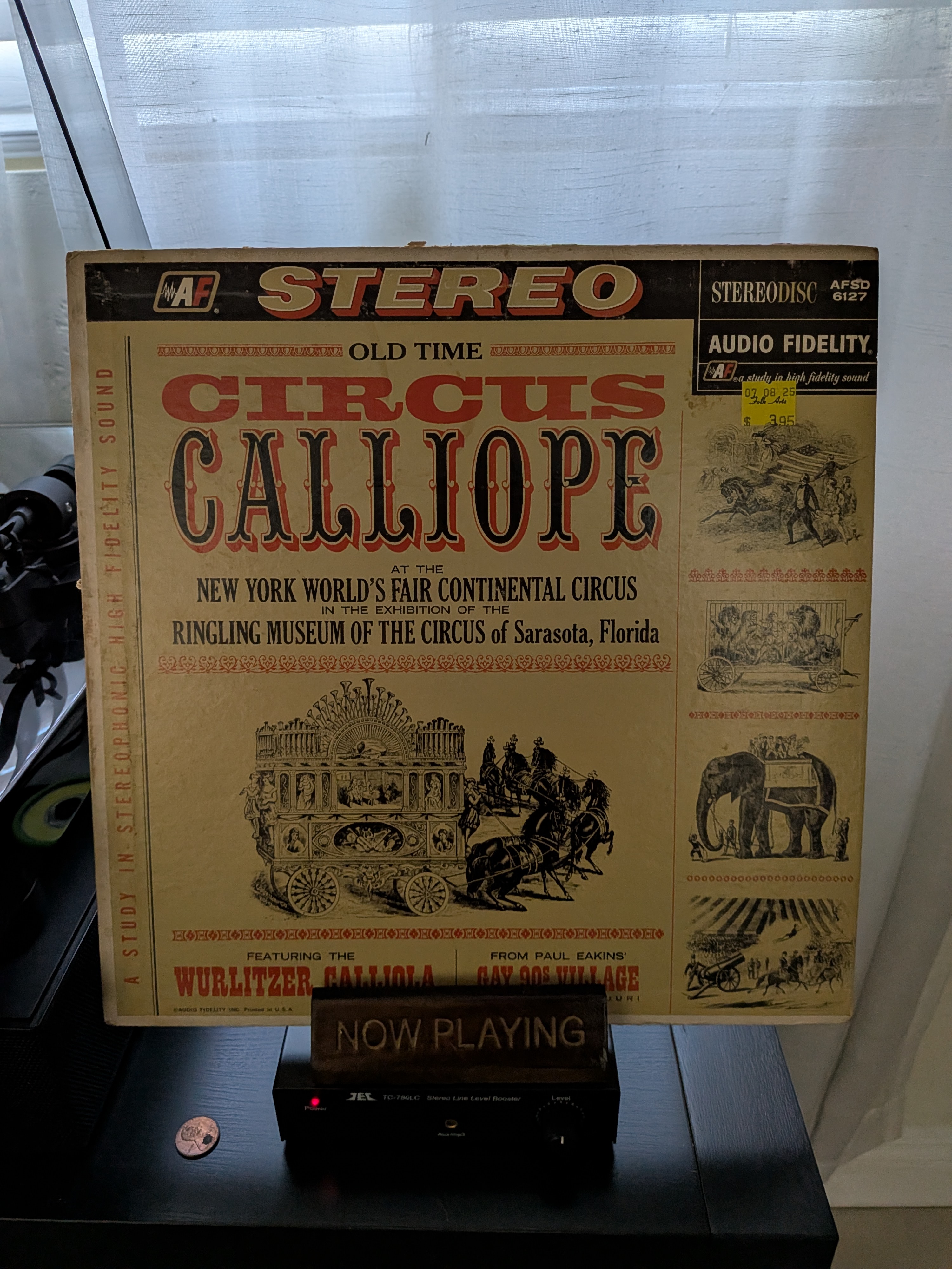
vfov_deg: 71.6
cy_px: 634
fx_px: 880
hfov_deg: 56.8
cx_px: 476
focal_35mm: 24
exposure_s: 1/60
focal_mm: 4.53
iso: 294
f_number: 1.7
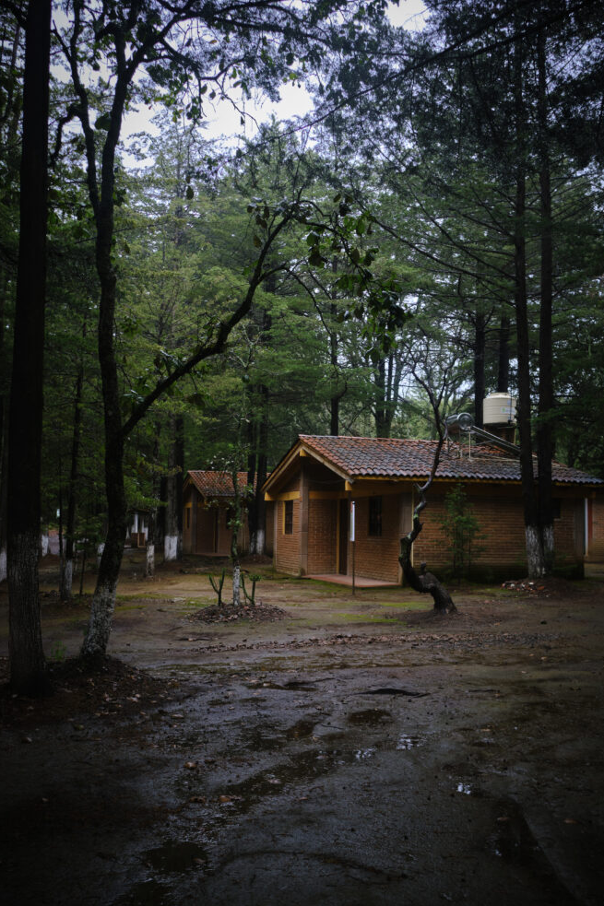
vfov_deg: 69.4
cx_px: 315
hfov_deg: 49.5
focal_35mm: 26
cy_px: 457
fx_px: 655
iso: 100
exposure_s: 1/322
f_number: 1.78
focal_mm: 6.76
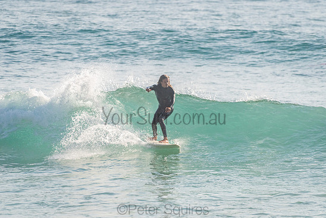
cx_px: 163
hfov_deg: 3.9
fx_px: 4773
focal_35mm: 527
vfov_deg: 2.6
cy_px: 111
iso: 720
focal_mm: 500
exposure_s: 1/2000
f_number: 5.6
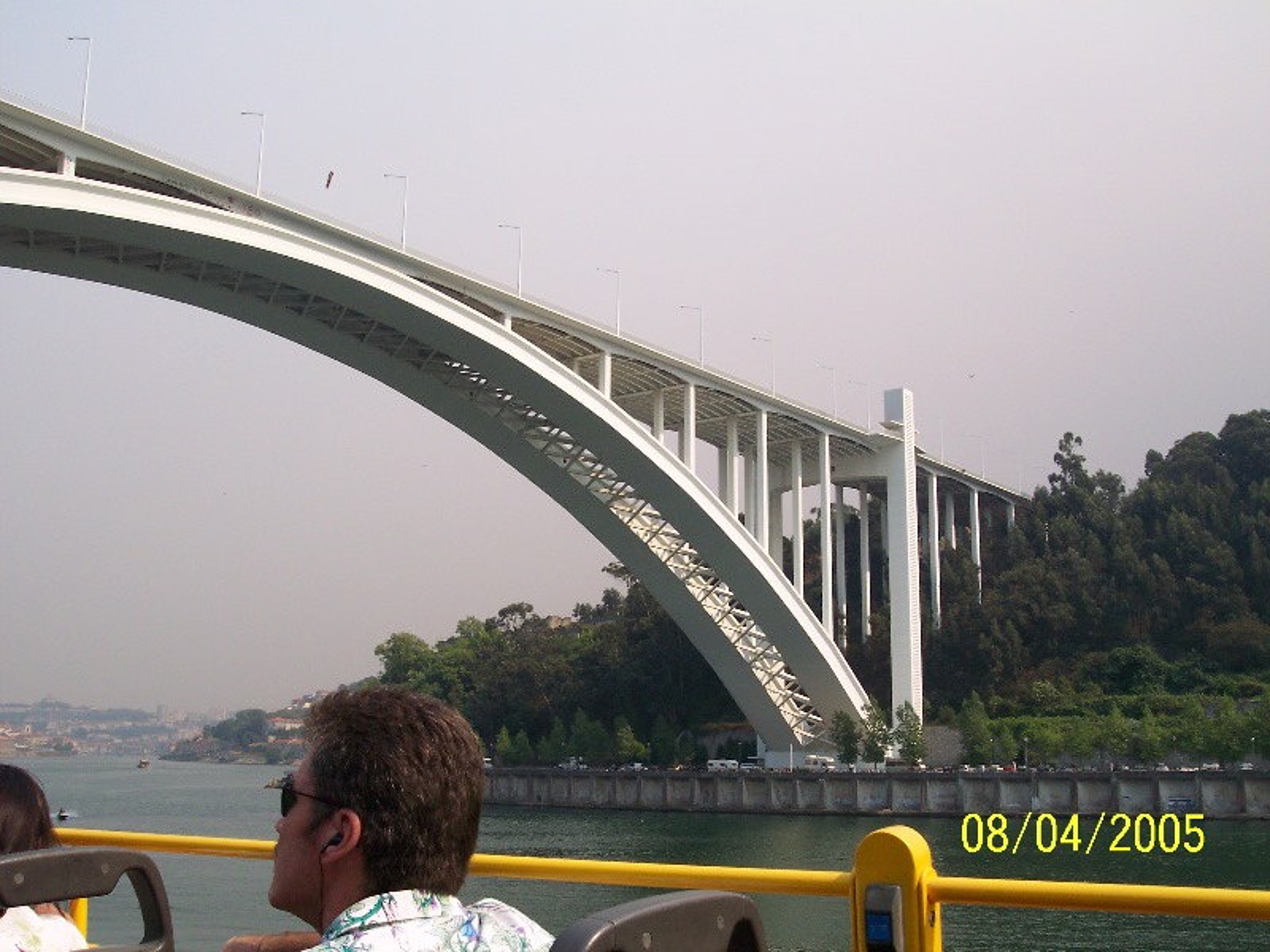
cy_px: 476
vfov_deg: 37.7
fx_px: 1394
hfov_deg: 49.0
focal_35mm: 38
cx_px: 635
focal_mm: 8
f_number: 4.8
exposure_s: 1/500
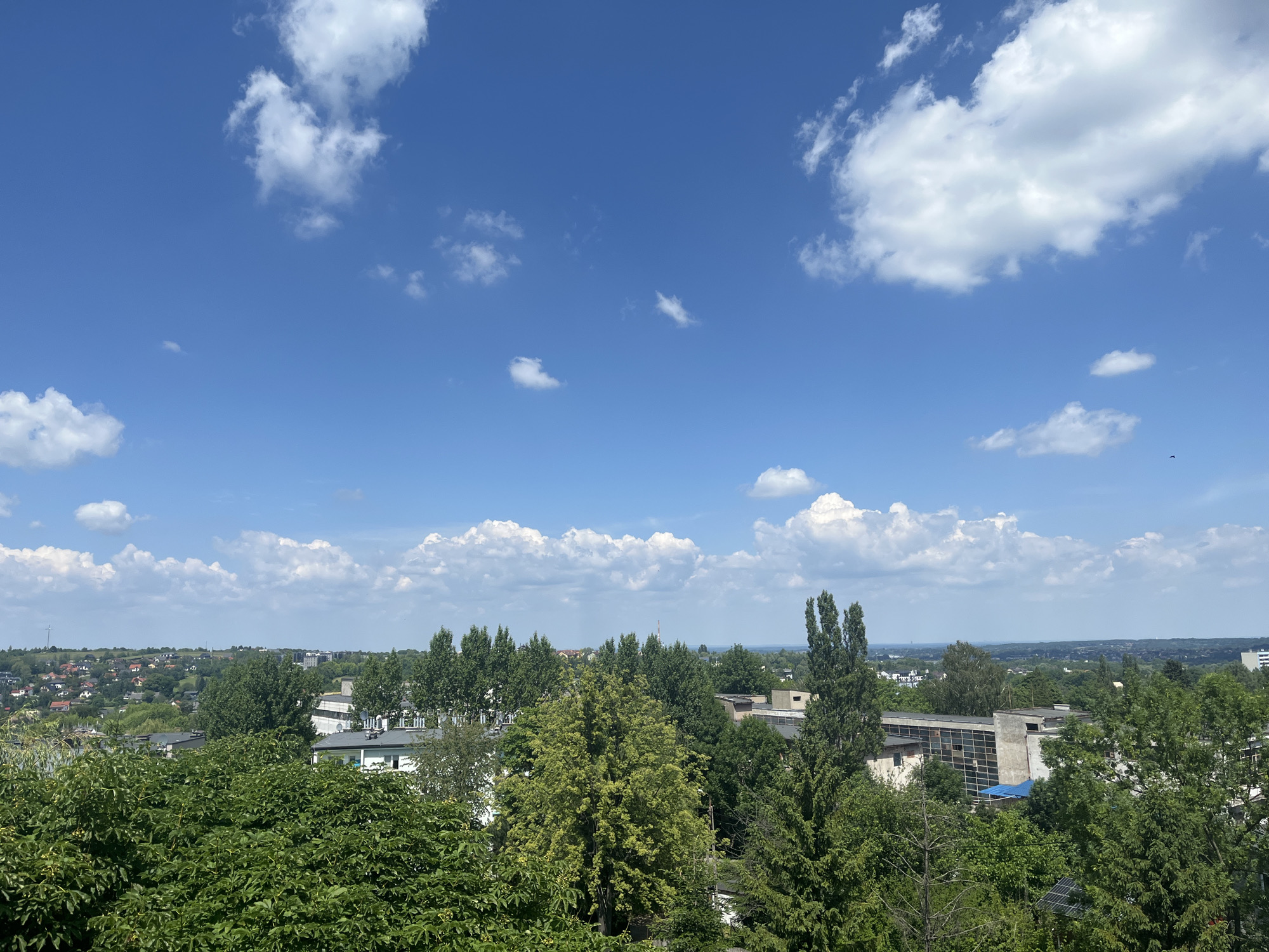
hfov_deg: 67.3
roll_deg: +2.3
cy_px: 476
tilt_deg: +9.2
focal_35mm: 26
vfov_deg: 53.1
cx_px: 634
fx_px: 953
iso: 50
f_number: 1.6
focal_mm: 5.1
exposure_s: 1/3876
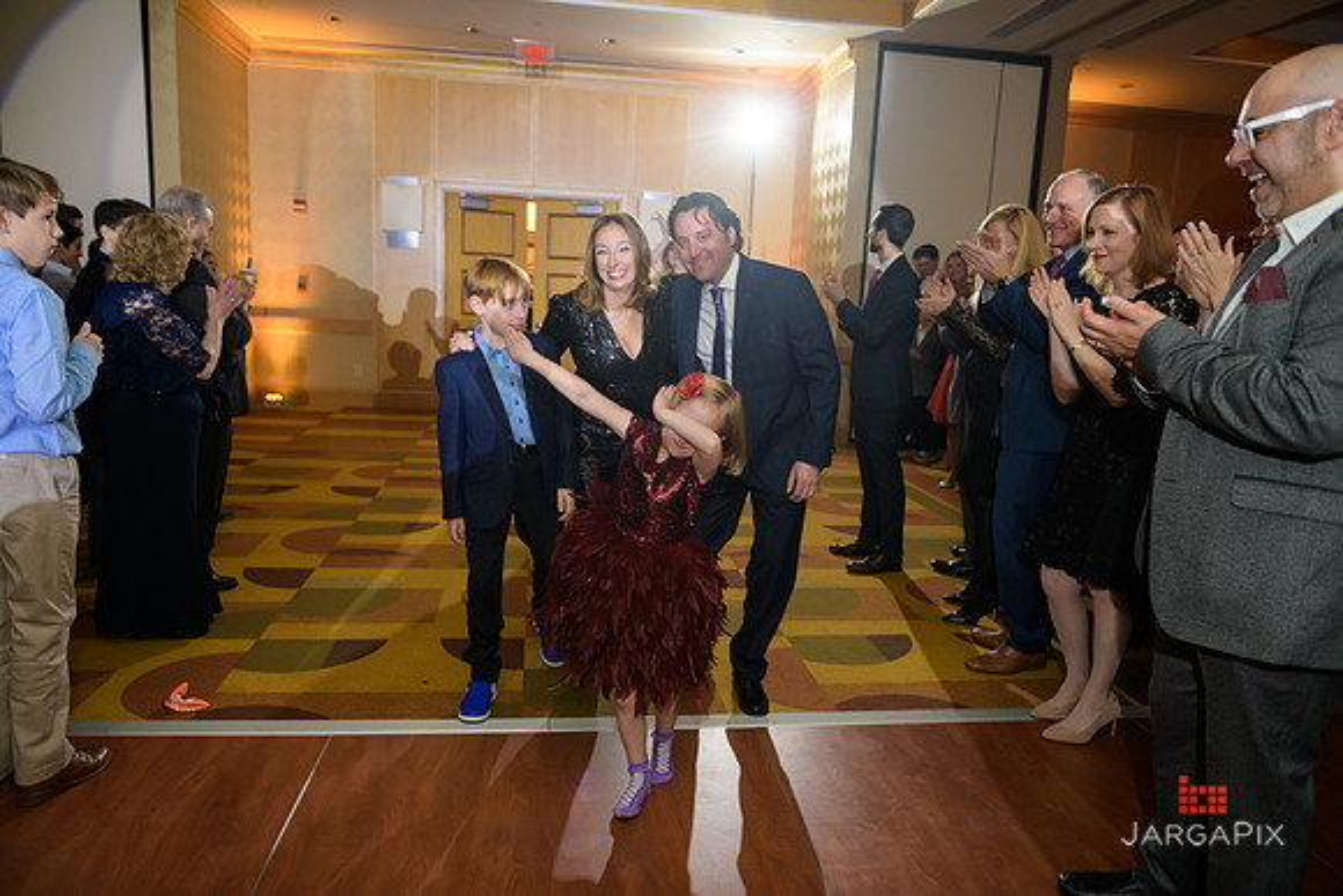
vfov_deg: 53.2
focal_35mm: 24
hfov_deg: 73.7
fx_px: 896
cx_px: 672
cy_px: 448
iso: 1250
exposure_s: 1/125
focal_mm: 24
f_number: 3.2
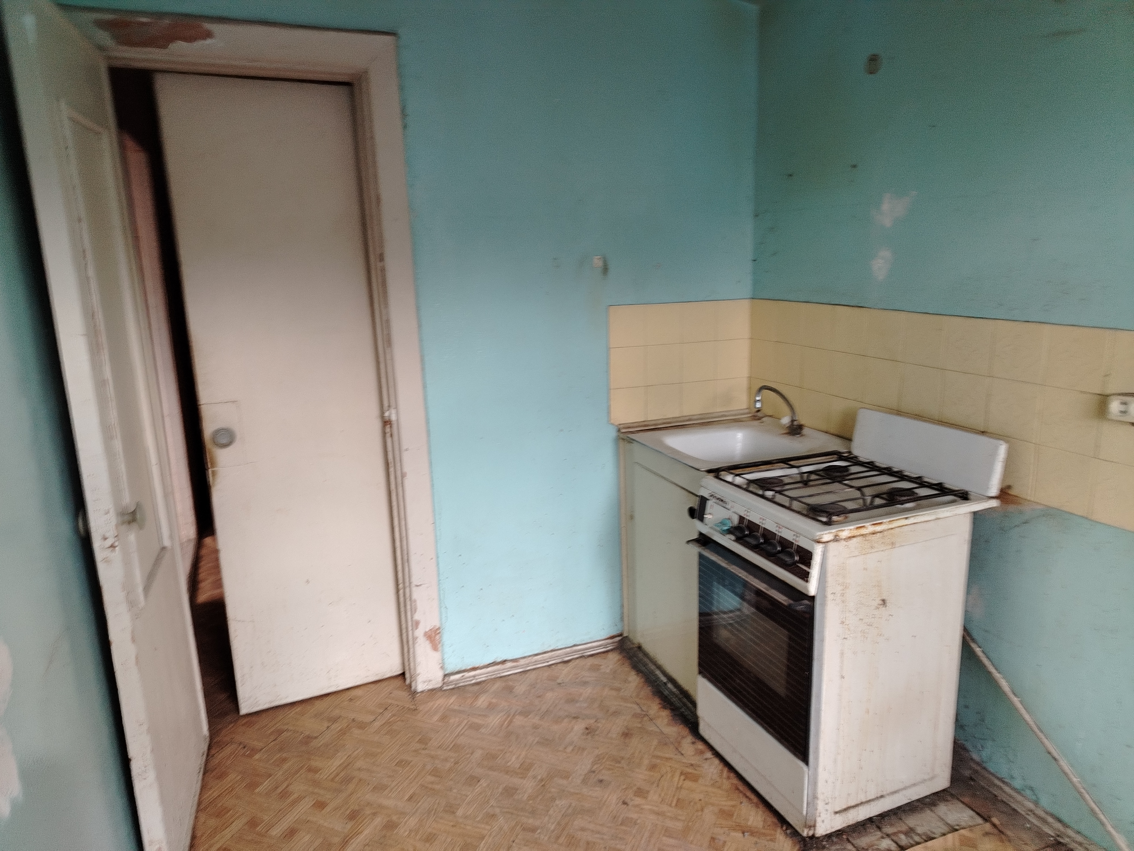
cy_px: 426
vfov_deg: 56.8
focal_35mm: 24
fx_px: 786
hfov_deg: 71.6
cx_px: 567
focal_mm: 5.25
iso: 519
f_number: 1.75
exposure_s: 1/50
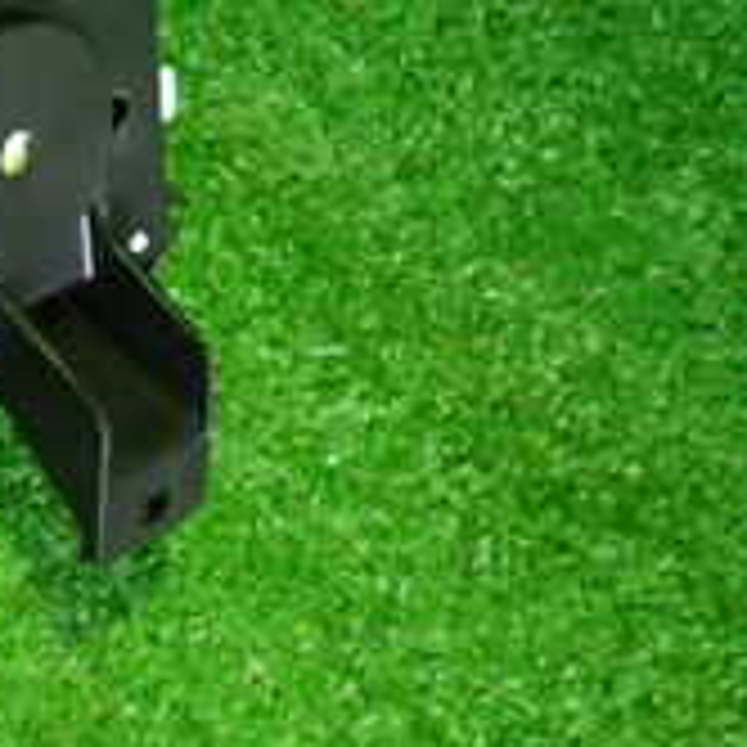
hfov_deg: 17.6
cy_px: 148
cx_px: -590
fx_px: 1953
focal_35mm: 80
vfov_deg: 21.4
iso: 800
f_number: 2
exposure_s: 1/30
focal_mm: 4.5
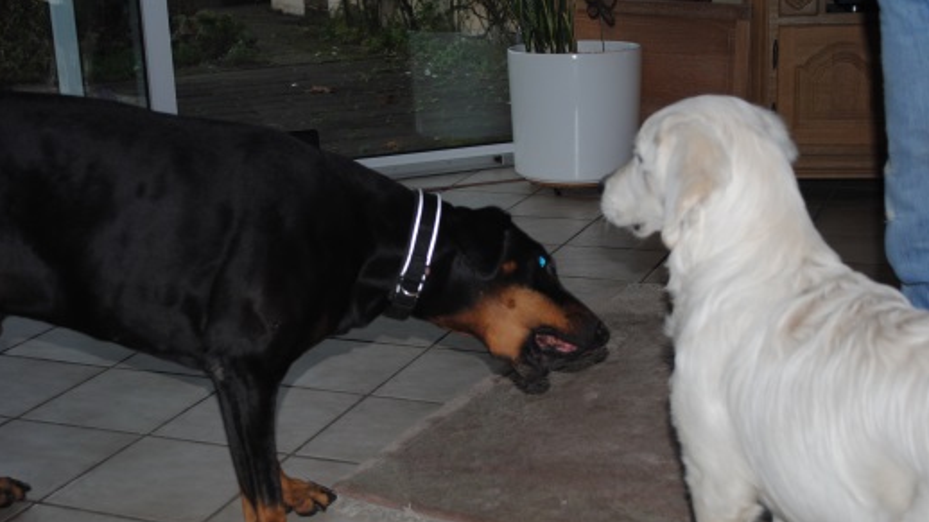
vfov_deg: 22.2
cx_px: 464
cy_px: 267
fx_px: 1330
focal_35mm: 54
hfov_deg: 38.5
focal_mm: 34
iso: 200
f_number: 5
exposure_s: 1/60
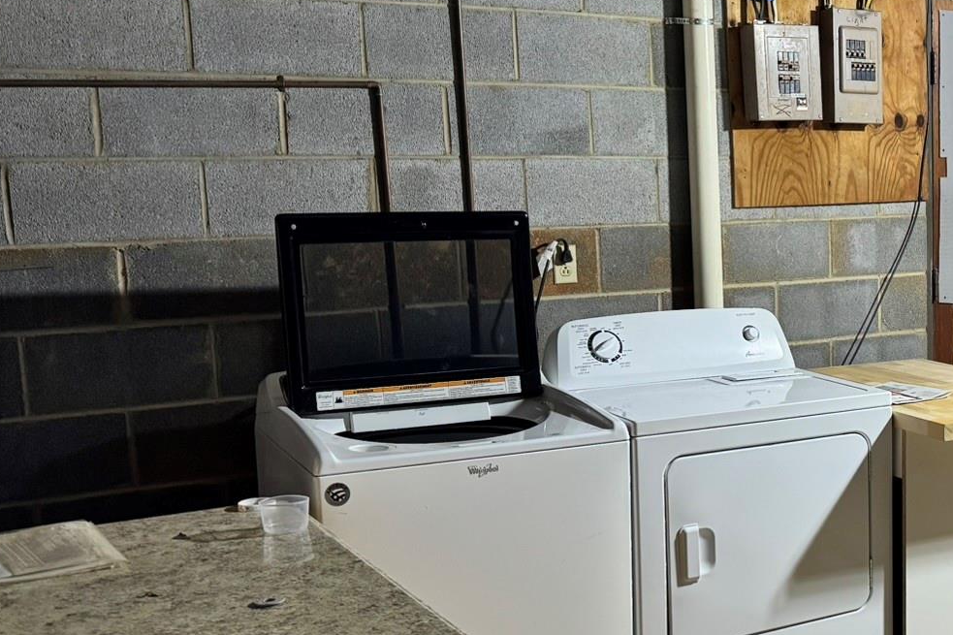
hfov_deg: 34.8
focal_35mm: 52
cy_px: 358
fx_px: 1376
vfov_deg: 26.0
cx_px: 947
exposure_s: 1/60
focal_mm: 6.76
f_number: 1.78
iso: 250
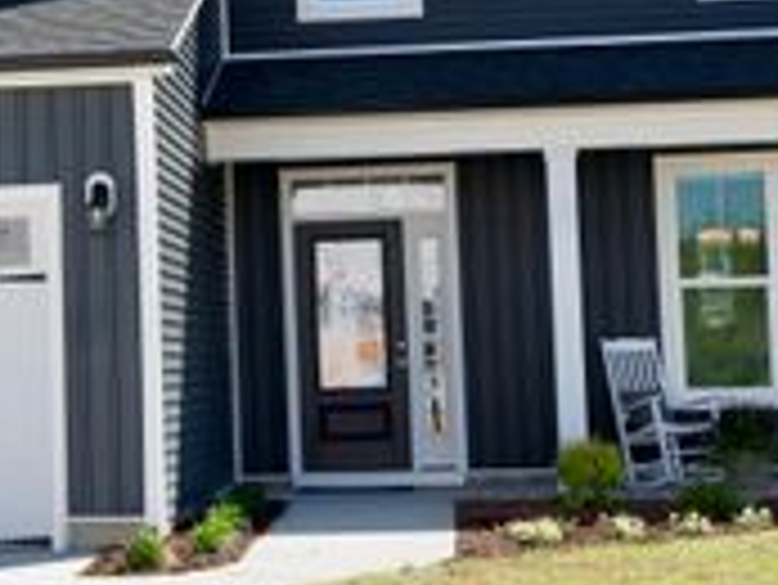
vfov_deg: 14.8
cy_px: 155
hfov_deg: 19.3
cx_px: 99
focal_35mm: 100
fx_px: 2249
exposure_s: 1/400
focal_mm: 24
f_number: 7.1
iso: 200
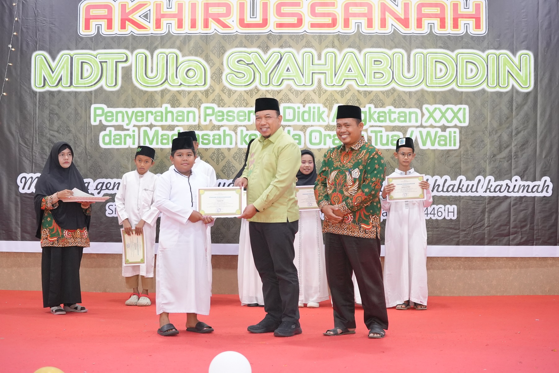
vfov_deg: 19.5
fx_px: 1087
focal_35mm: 70
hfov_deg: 28.8
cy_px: 186
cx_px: 280
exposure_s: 1/160
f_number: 3.5
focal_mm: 70
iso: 6400
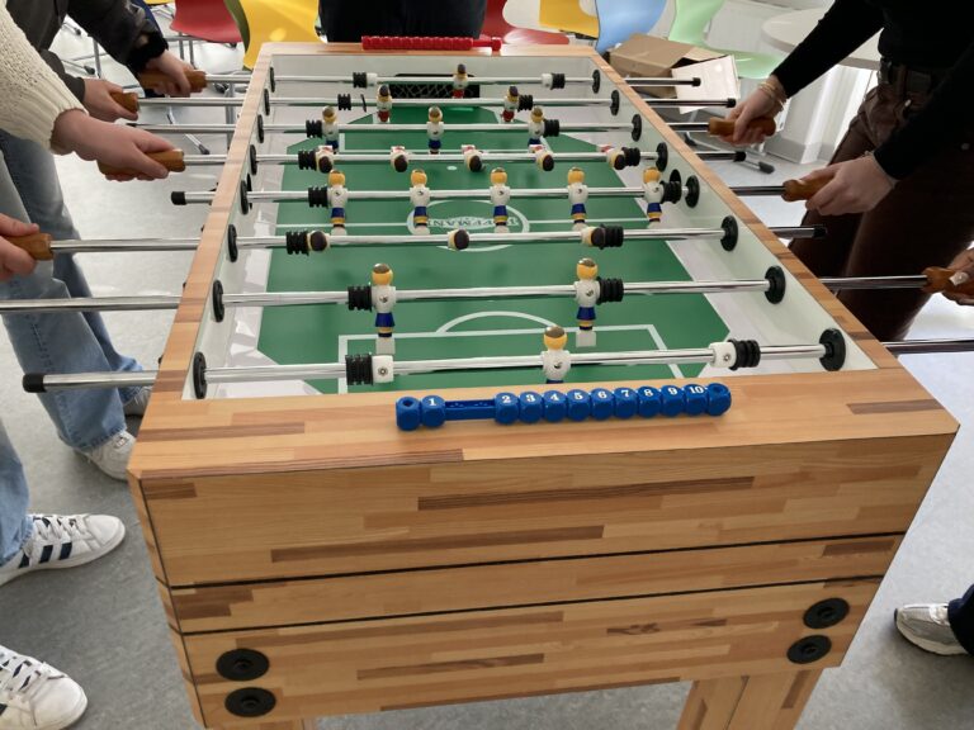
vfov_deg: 49.7
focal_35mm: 28
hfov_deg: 63.4
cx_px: 487
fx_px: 788
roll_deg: -3.7
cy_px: 365
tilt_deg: -36.4
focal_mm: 3.99
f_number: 1.8
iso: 200
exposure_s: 1/60
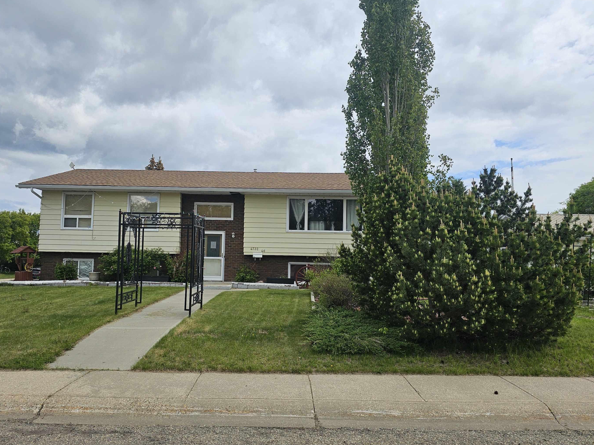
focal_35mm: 26
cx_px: 267
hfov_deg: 67.1
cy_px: 228
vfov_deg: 53.1
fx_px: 446
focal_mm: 6.3
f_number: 1.7
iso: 10
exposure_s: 1/1123
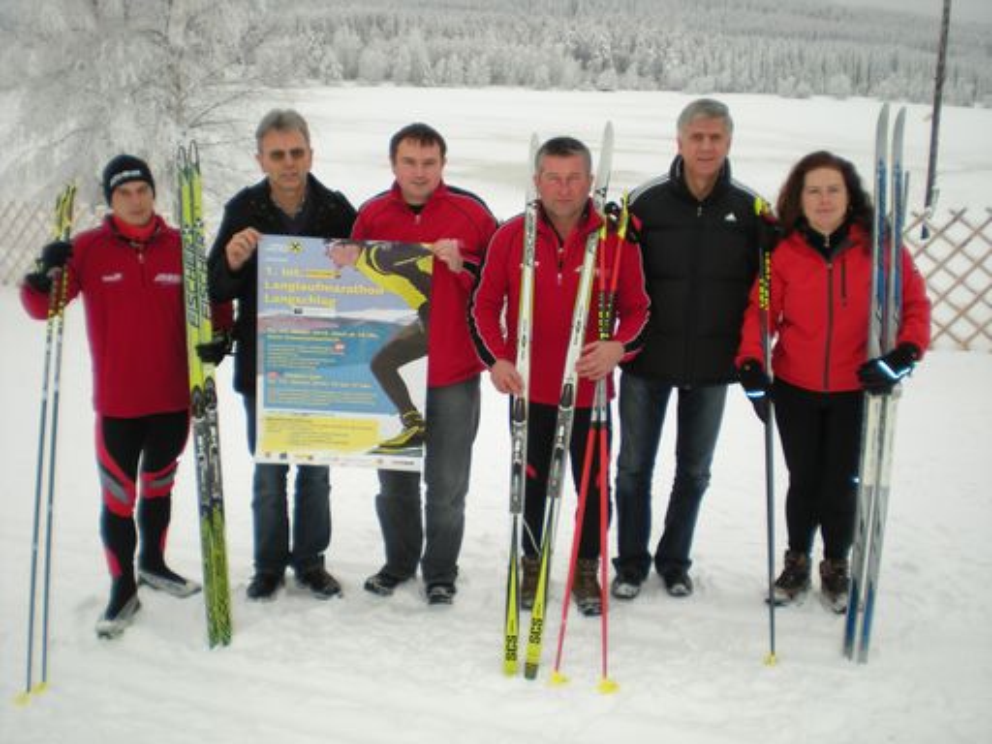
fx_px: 1089
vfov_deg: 37.7
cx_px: 496
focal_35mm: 38
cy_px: 372
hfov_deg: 49.0
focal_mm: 6.3
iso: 89
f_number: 3.1
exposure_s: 1/214
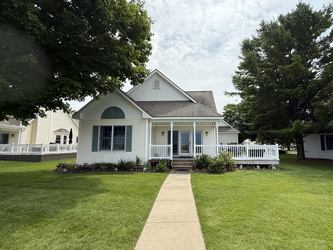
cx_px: 190
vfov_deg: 74.7
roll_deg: -0.3
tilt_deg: +6.0
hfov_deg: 90.4
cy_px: 130
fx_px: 164
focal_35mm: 17
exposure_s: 1/1795
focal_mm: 2.22
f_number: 2.2
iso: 64
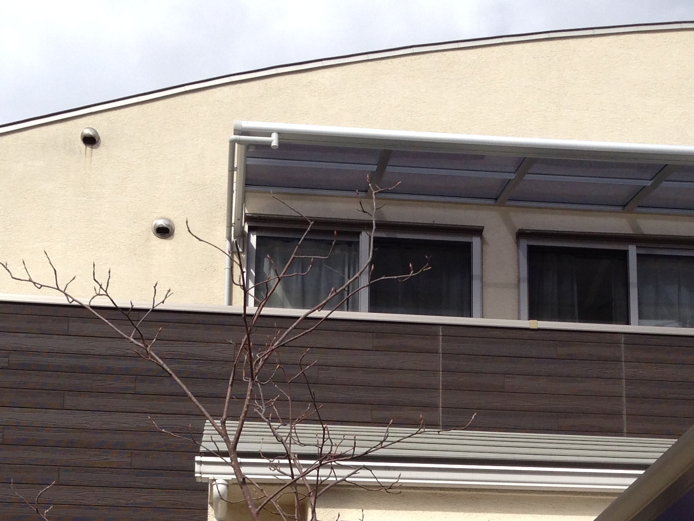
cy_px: 558
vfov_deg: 19.7
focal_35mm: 72
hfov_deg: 27.0
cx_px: 362
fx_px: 1443
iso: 64
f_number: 2.4
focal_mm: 4.12
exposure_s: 1/1642
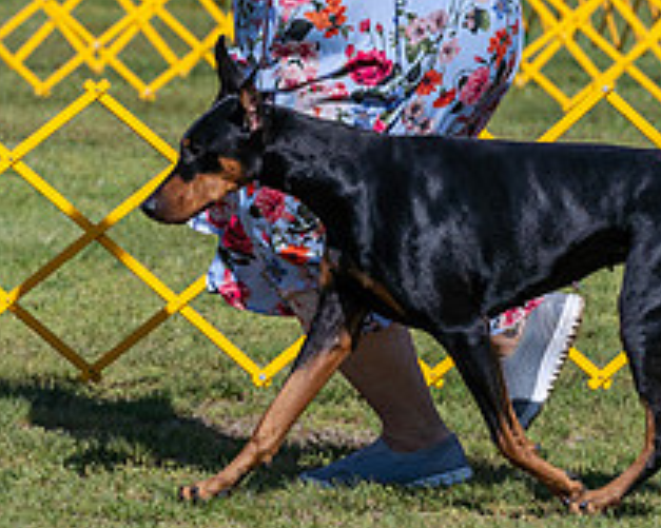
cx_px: 68
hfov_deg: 3.7
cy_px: -3
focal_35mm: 527
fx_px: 10305
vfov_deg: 2.9
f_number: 6.3
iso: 320
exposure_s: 1/2000
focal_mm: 174
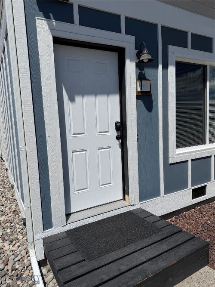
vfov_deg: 71.6
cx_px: 108
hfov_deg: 56.8
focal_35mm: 24
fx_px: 199
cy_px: 144
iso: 80
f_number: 1.78
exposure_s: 1/10309
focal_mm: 6.76
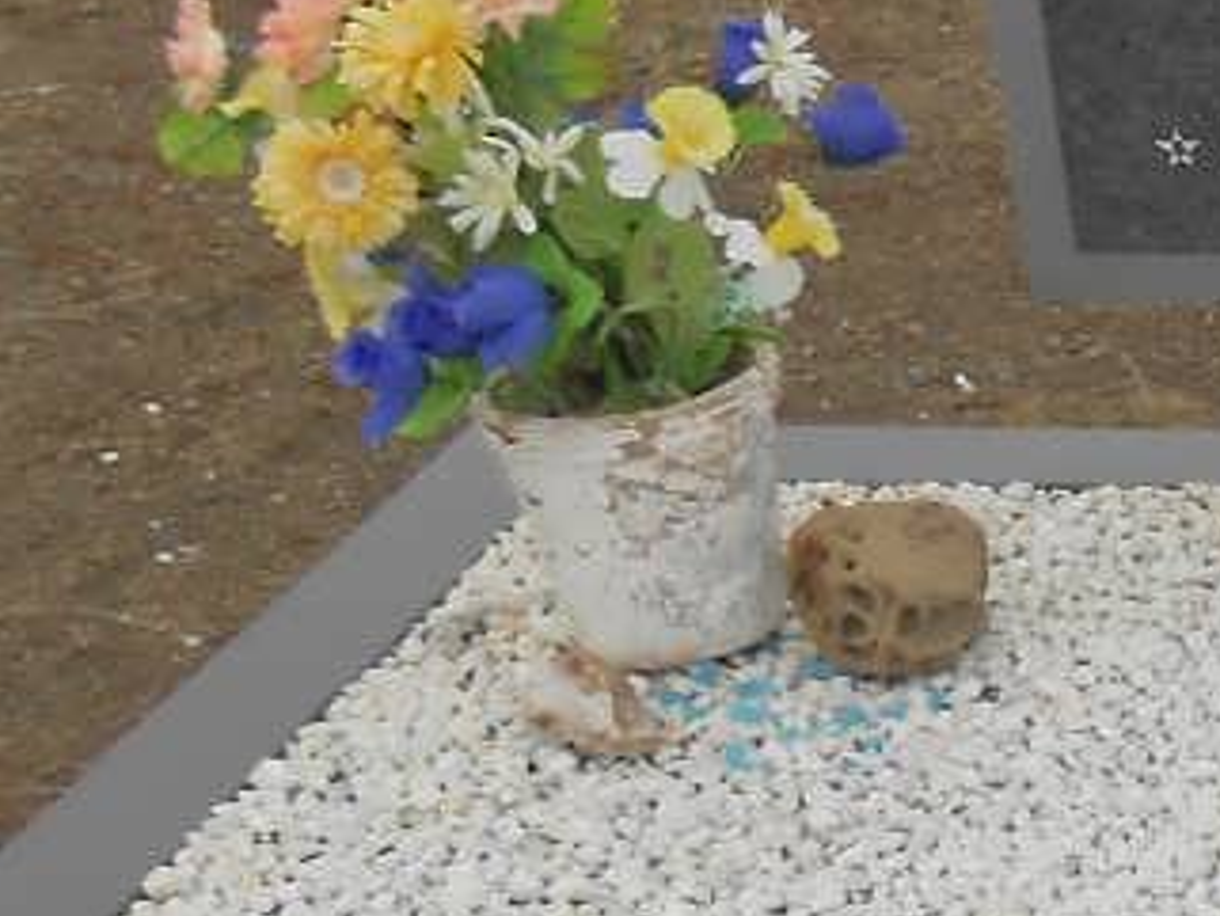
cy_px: 760
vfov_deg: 13.2
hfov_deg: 15.1
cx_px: 2216
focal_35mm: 112
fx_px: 3949
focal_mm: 5.3
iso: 80
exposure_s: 1/125
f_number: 3.8
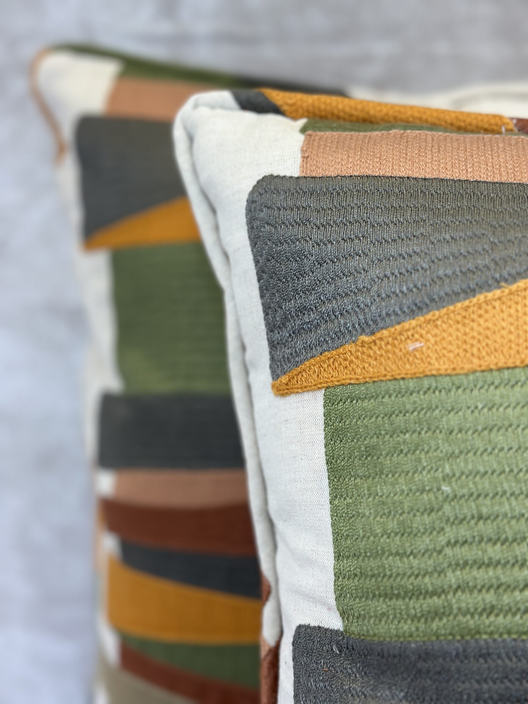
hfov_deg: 30.3
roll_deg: -0.1
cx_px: 264
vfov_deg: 39.7
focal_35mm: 48
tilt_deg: -15.0
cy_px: 352
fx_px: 976
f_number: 1.78
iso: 64
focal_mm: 6.86
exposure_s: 1/124
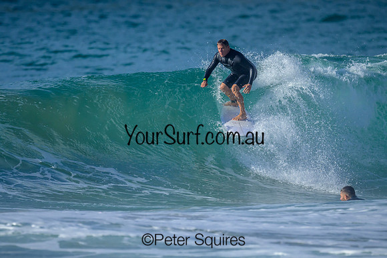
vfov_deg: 1.3
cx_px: 186
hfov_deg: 1.9
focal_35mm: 1093
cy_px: 163
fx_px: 11754
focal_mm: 800
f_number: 6.3
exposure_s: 1/4000
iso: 720
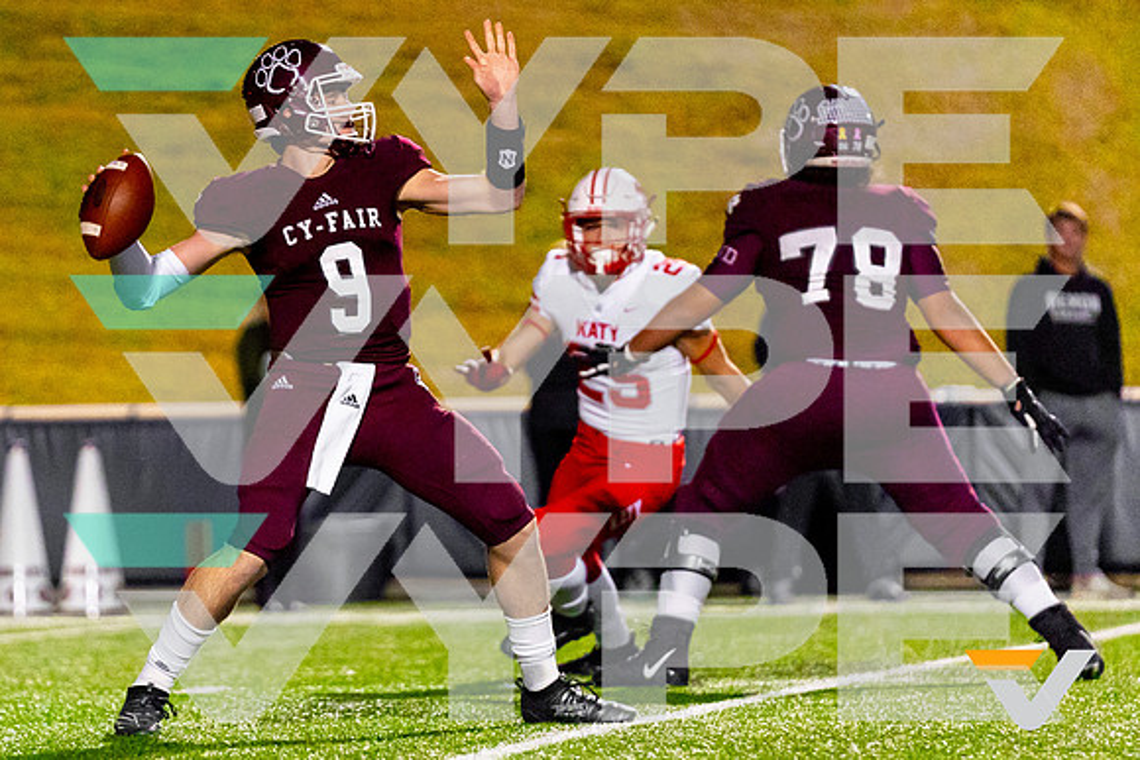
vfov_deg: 3.6
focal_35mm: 380
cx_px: 279
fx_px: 12030
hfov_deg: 5.4
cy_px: 343
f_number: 2.8
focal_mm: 200
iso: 2000
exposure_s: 1/1000
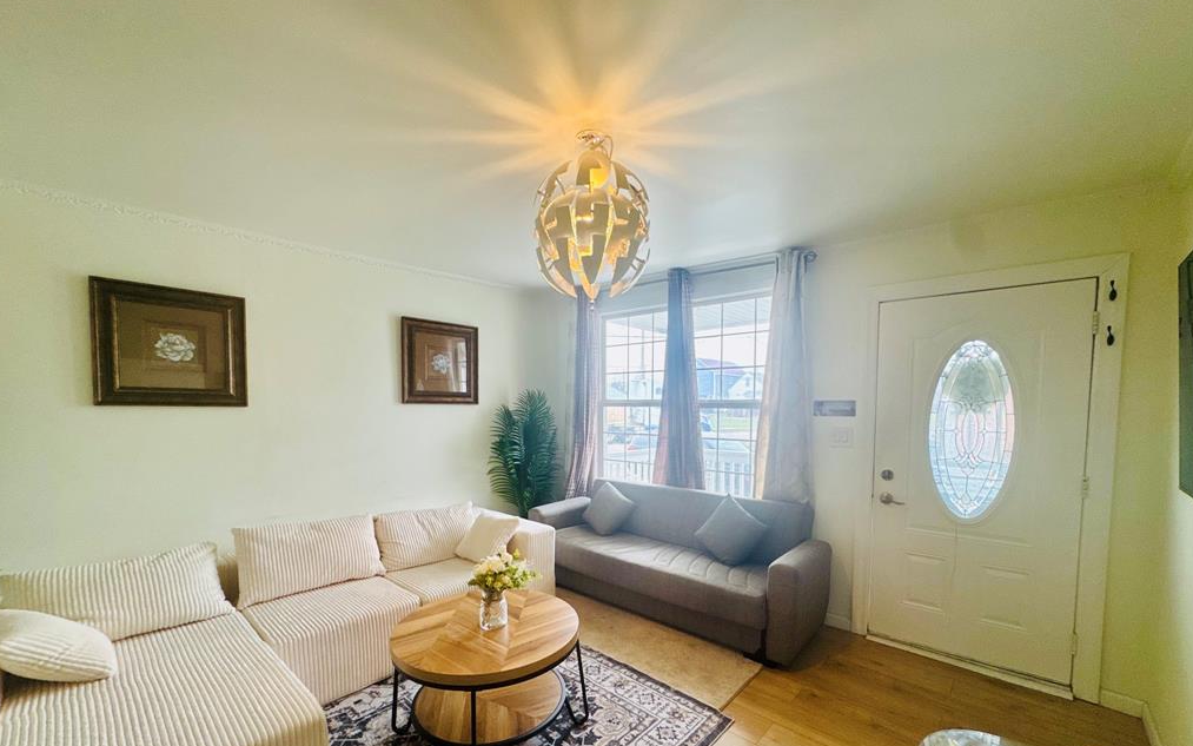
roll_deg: +0.1
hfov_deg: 101.5
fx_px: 488
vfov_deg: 74.2
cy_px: 434
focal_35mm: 15
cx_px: 594
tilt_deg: -3.9
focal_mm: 2.22
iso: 160
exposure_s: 1/120
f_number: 2.2
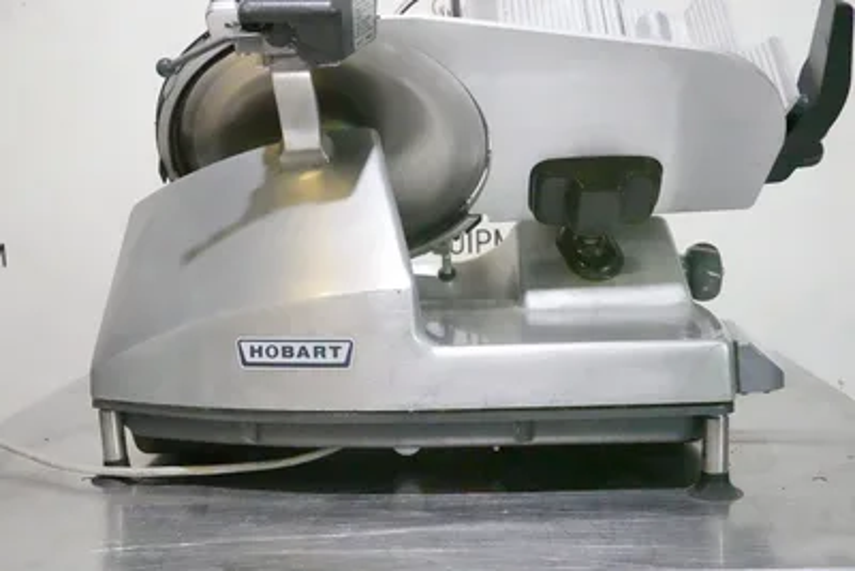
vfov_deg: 29.3
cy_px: 286
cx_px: 428
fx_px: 1093
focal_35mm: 46
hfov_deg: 42.7
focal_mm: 16.86
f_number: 4
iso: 10000
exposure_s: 1/500
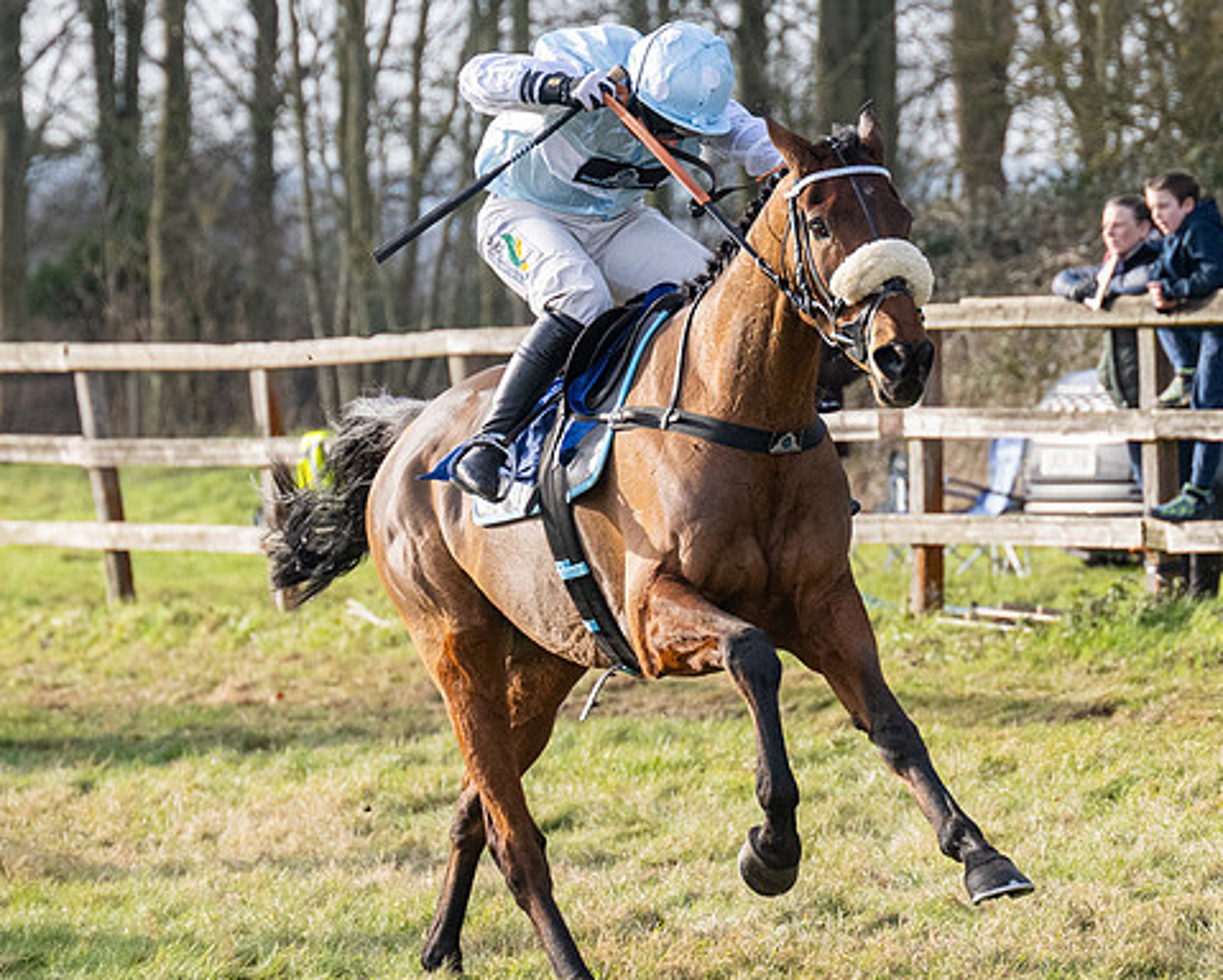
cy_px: 370
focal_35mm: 314
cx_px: 328
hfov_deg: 6.2
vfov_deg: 4.9
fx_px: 11375
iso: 800
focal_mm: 125
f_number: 4
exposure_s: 1/3200
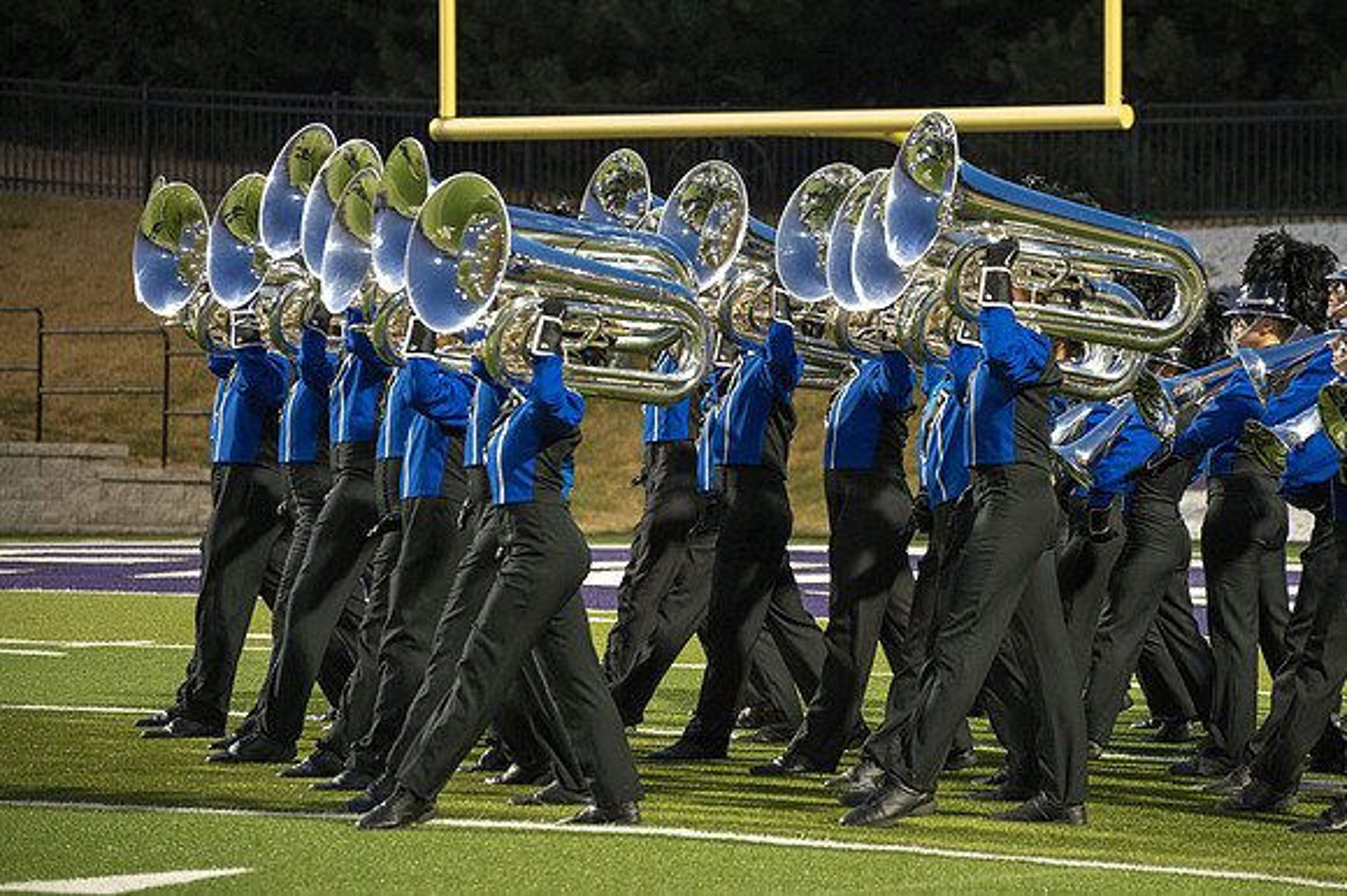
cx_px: 818
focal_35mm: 192
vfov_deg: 7.1
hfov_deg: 10.7
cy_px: 352
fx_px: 7182
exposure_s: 1/200
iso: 7200
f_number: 4.8
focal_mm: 155
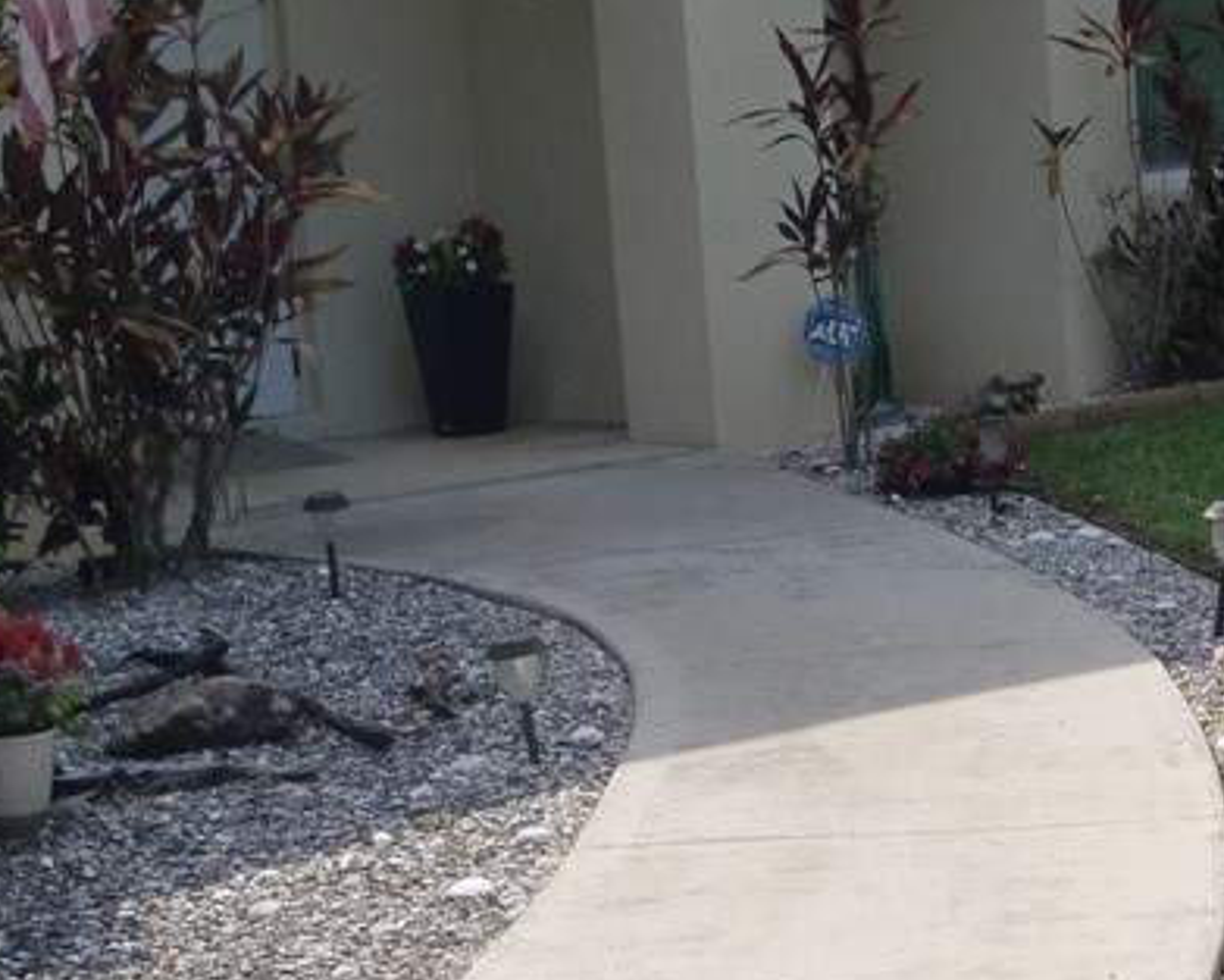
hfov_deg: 20.7
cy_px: 895
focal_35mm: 92
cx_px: 880
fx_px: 3334
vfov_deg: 16.5
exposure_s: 1/160
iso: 64
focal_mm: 6.3
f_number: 7.9
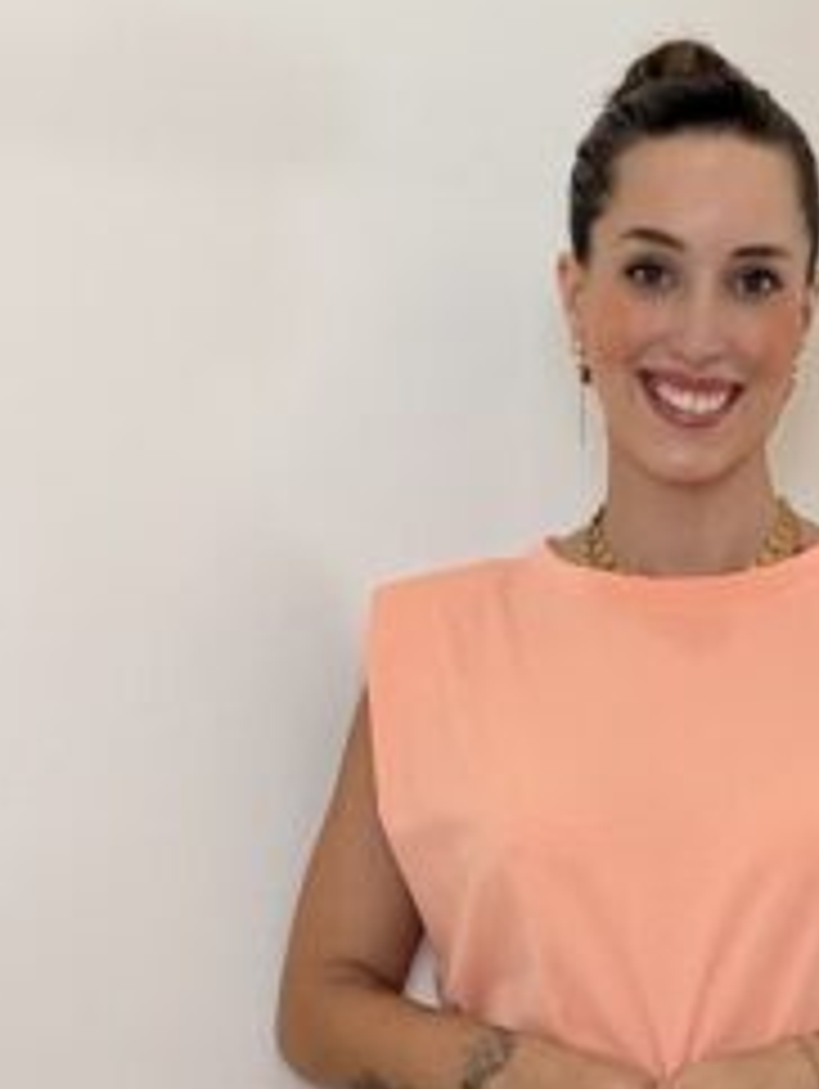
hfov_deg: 14.9
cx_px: 666
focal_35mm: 99
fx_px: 3118
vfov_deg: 19.2
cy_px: 1134
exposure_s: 1/60
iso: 100
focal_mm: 2.71
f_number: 1.9
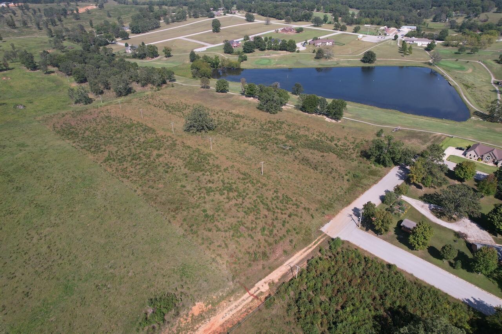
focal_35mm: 22
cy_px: 167
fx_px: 307
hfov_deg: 78.6
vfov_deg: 57.2
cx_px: 251
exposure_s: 1/200
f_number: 2.8
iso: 100
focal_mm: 8.38
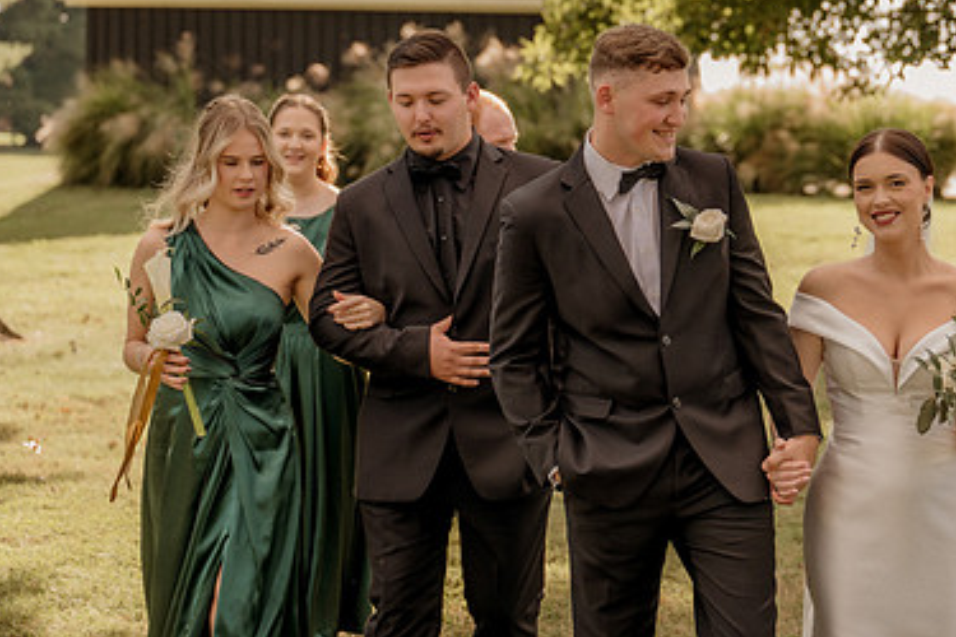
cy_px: 190
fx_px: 2708
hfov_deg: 19.9
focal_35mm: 102
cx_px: 657
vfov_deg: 13.4
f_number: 2.8
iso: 250
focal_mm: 60
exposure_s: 1/640
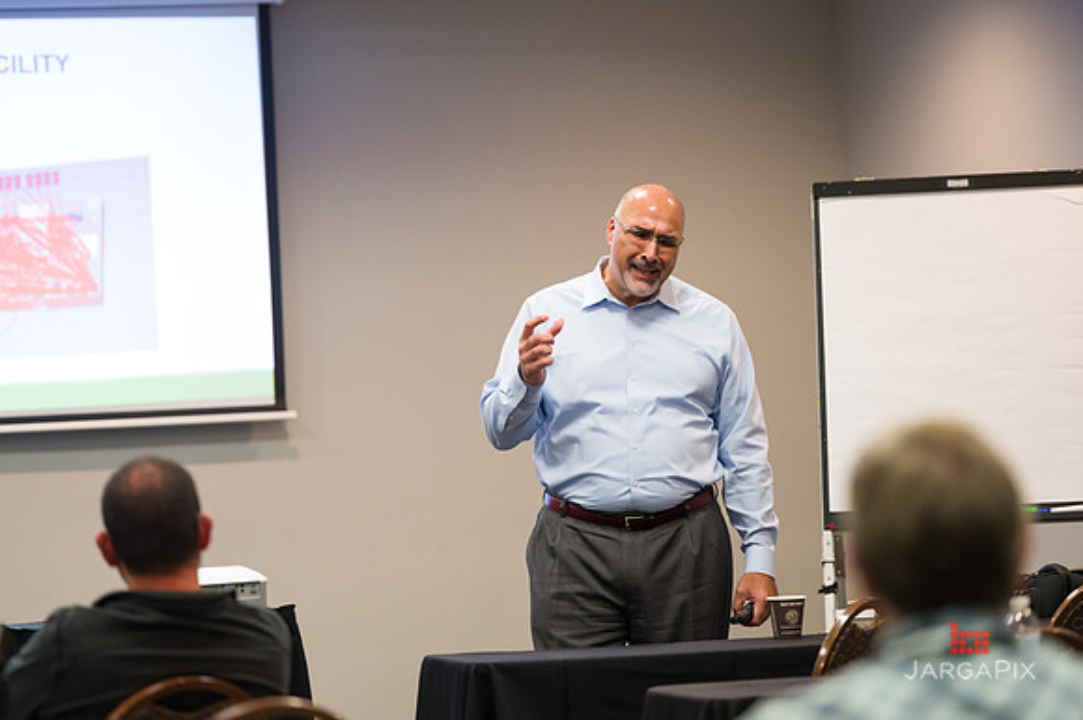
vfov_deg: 7.6
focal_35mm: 180
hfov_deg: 11.4
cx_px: 542
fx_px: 5412
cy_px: 360
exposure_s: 1/125
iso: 2500
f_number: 3.2
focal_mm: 180
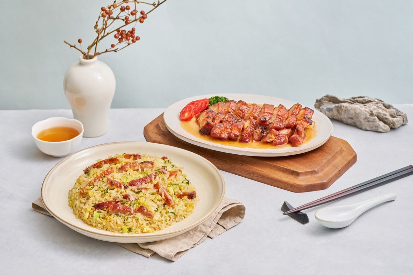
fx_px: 1239
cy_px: 138
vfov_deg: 12.7
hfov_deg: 18.9
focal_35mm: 108
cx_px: 206
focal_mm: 108
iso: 64
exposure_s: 1/100
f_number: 8
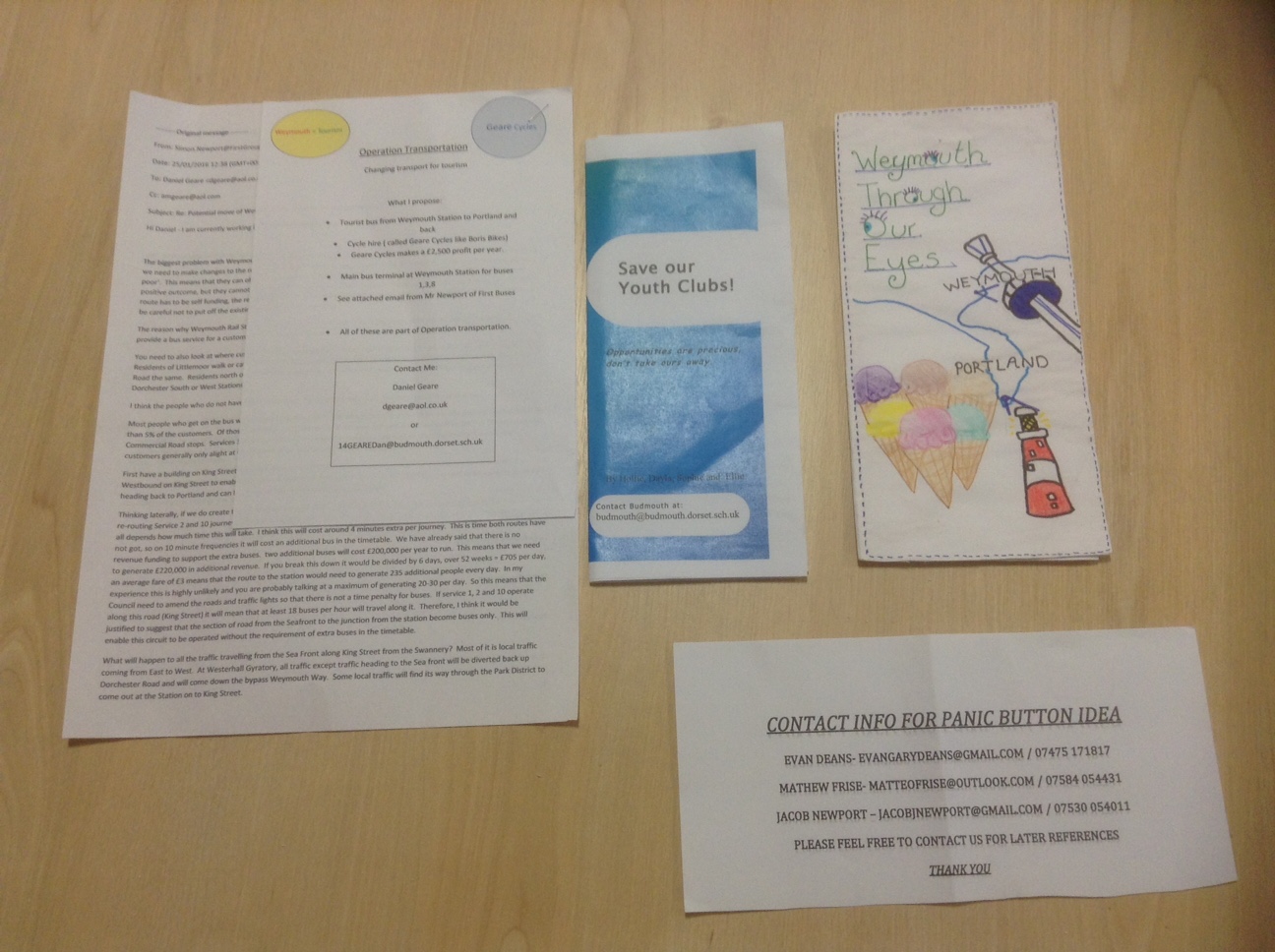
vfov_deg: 42.8
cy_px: 476
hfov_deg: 55.4
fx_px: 1214
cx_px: 638
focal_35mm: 33
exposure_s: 1/24
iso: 40
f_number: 2.4
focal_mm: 3.3
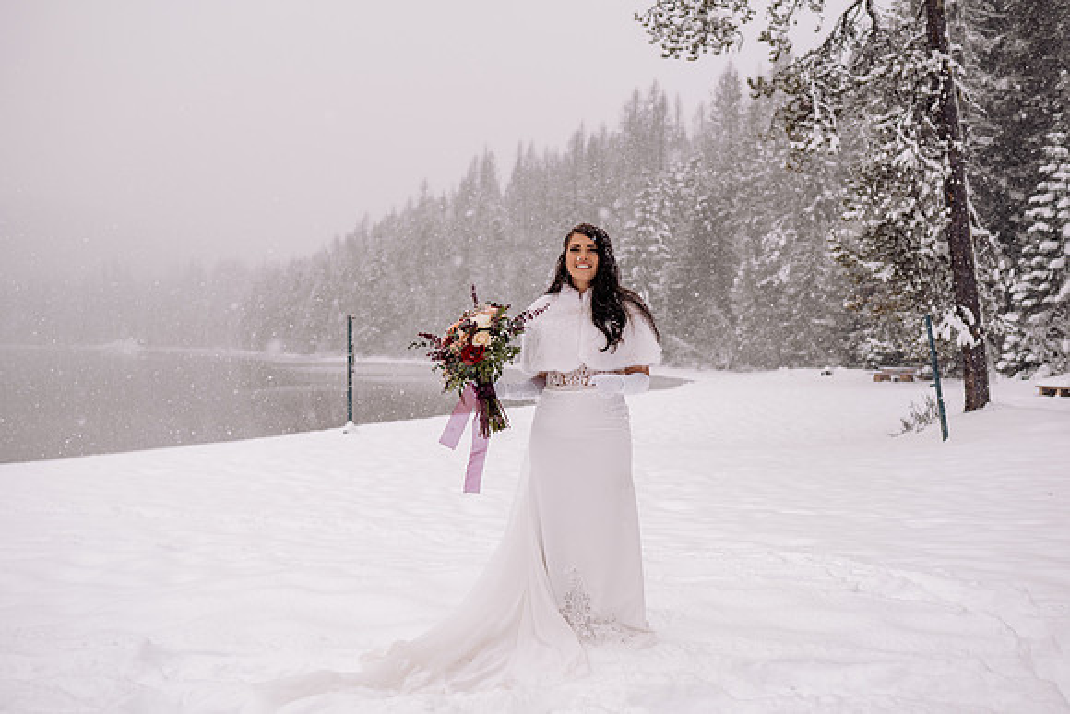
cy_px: 357
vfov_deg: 35.6
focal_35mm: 37
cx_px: 535
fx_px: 1114
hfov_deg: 51.3
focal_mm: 35
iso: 100
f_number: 2.5
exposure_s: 1/200
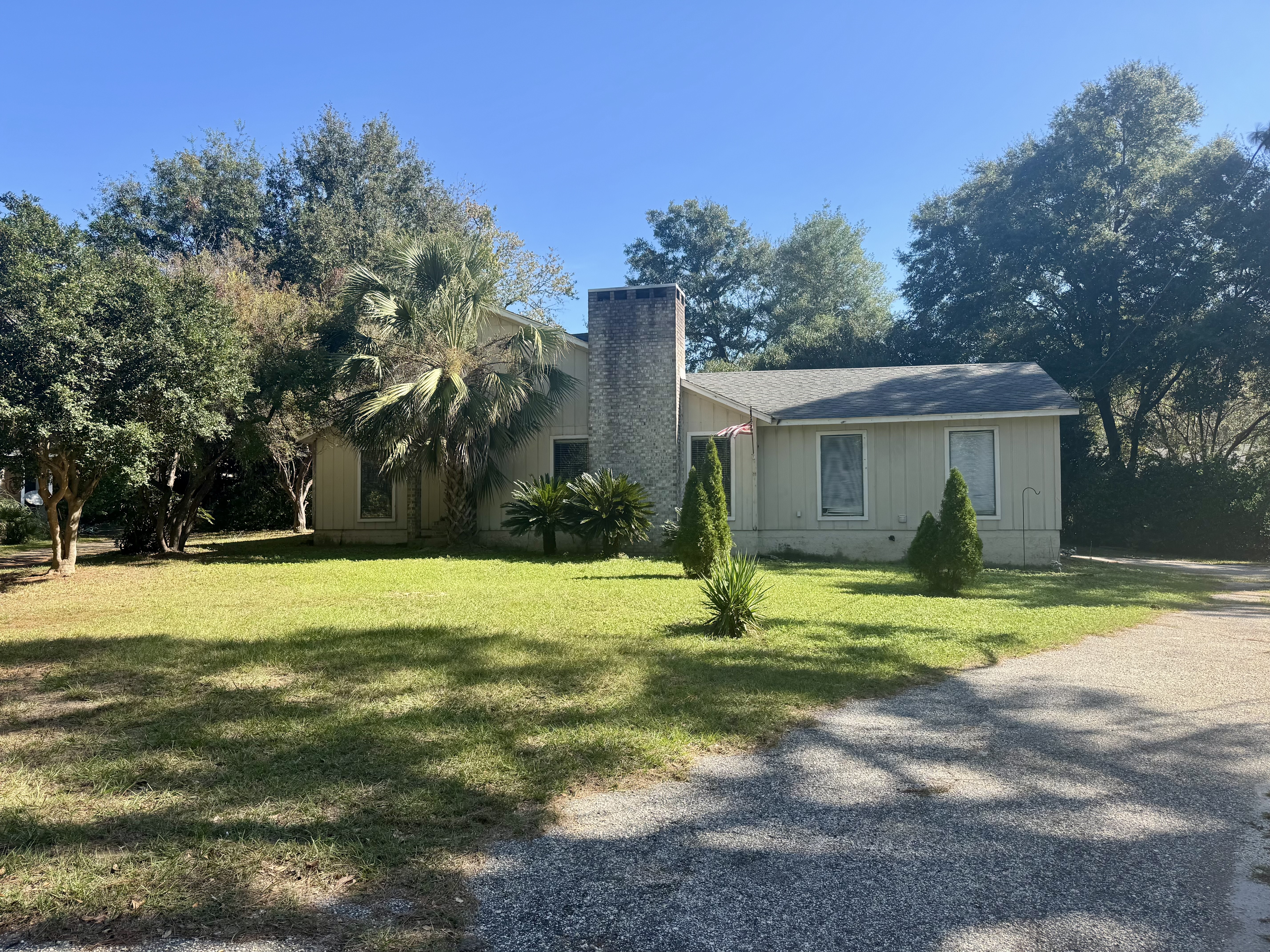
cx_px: 635
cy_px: 476
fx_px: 881
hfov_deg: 71.6
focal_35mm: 24
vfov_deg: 56.8
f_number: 1.78
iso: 80
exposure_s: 1/1767
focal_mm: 6.76
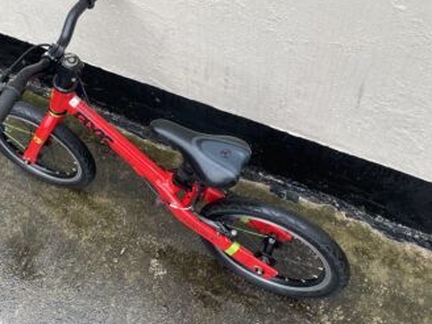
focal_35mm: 38
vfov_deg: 37.5
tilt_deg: -55.3
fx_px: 474
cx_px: 150
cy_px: 122
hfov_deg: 48.3
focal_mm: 4.2
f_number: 1.6
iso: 50
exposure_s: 1/121
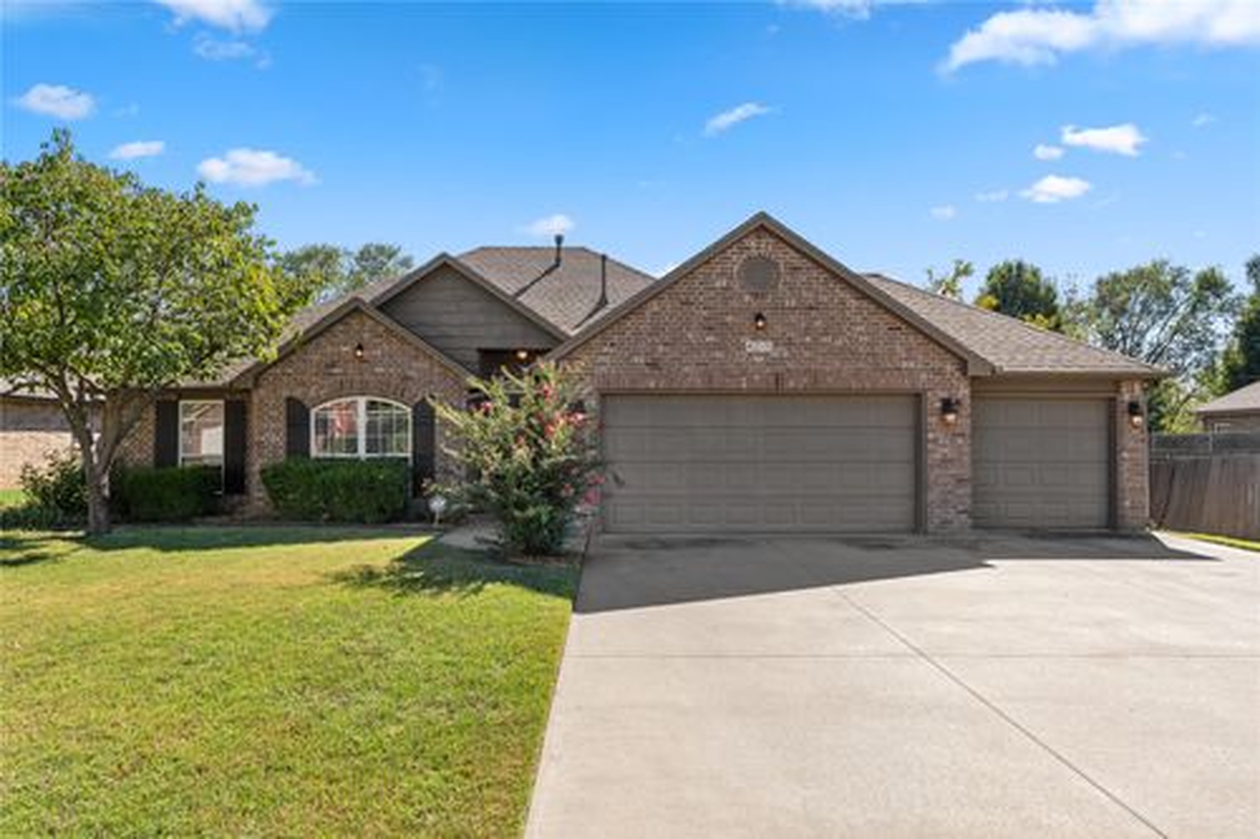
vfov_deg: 56.1
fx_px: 787
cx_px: 630
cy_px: 420
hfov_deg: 77.3
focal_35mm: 22
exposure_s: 1/50
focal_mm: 22.5
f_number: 9
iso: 250
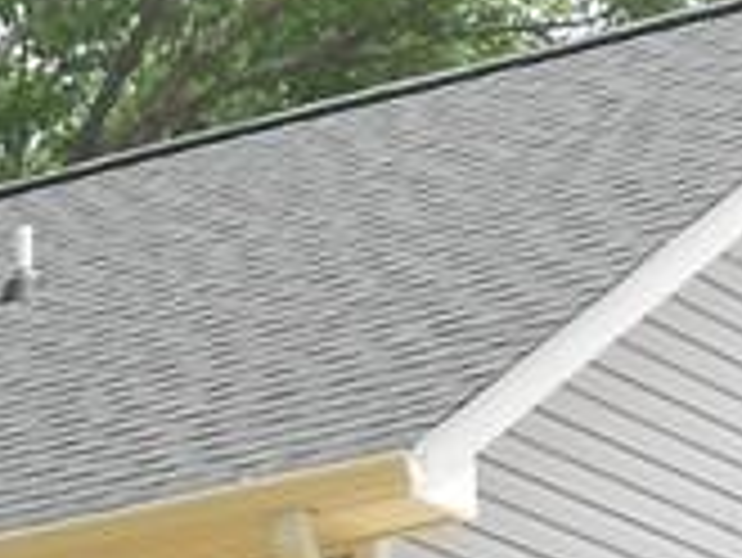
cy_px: 1440
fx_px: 4934
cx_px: -436
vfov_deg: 6.1
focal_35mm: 230
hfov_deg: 8.4
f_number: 3.9
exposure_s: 1/320
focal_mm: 6.7
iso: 80
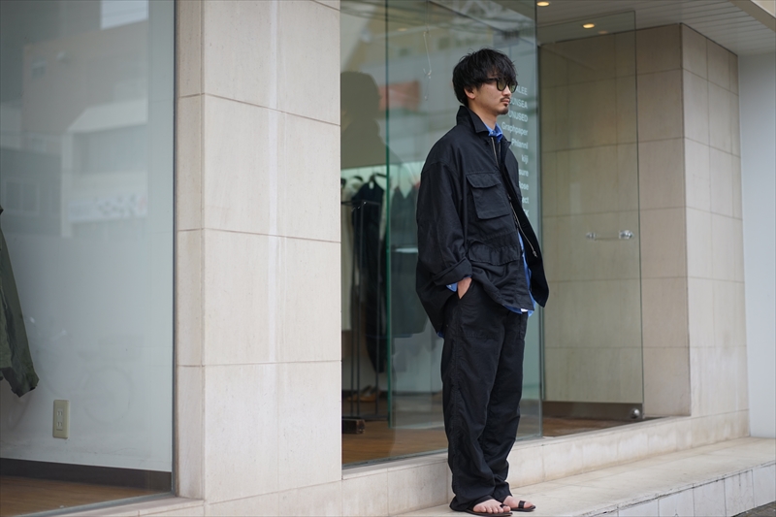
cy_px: 258
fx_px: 1185
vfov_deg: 24.6
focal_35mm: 55
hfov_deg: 36.3
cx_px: 388
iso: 100
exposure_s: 1/500
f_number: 1.8
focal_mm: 55
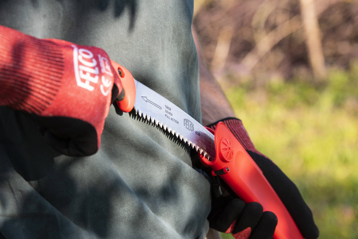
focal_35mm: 125
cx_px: 179
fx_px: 1243
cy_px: 120
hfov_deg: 16.4
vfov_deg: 11.0
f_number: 6.3
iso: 125
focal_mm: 125
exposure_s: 1/160
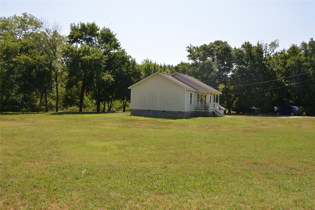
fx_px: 280
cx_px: 158
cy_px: 105
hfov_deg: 58.7
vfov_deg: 41.1
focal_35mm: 32
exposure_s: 1/200
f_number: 14
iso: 320
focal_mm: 32
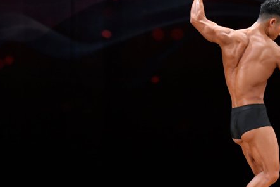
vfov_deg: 3.6
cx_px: 235
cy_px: 100
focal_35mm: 380
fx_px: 2954
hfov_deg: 5.4
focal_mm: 145
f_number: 5.6
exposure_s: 1/400
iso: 3200
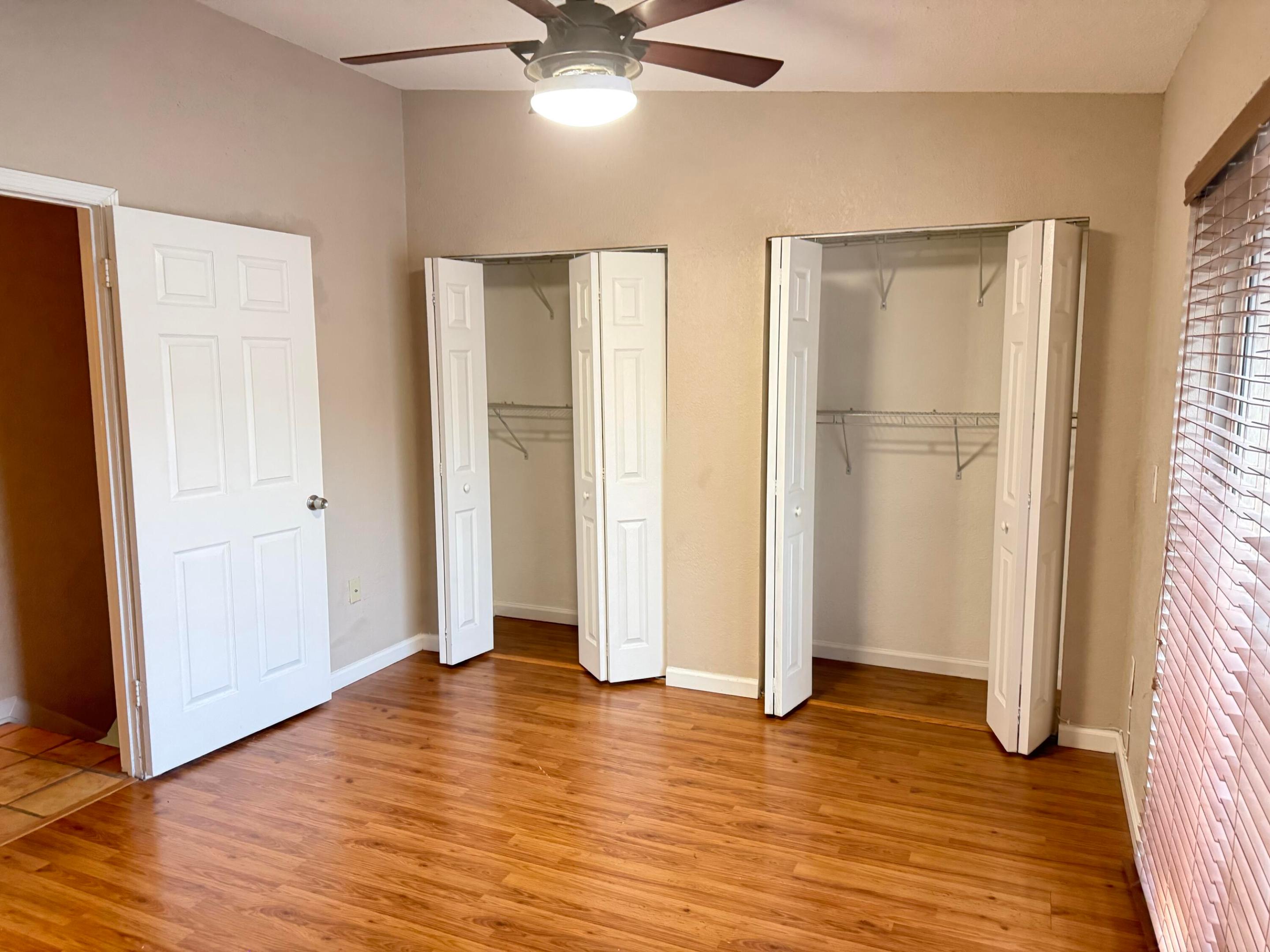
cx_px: 635
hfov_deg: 71.6
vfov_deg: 56.8
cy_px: 476
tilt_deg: -7.8
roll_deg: -0.3
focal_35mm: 24
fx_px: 881
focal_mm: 6.76
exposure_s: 1/60
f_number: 1.78
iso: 640
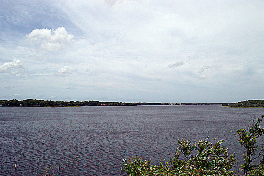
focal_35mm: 27
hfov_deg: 67.4
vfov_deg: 47.9
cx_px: 132
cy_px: 88
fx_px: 198
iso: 400
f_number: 7.1
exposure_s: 1/2000
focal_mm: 18
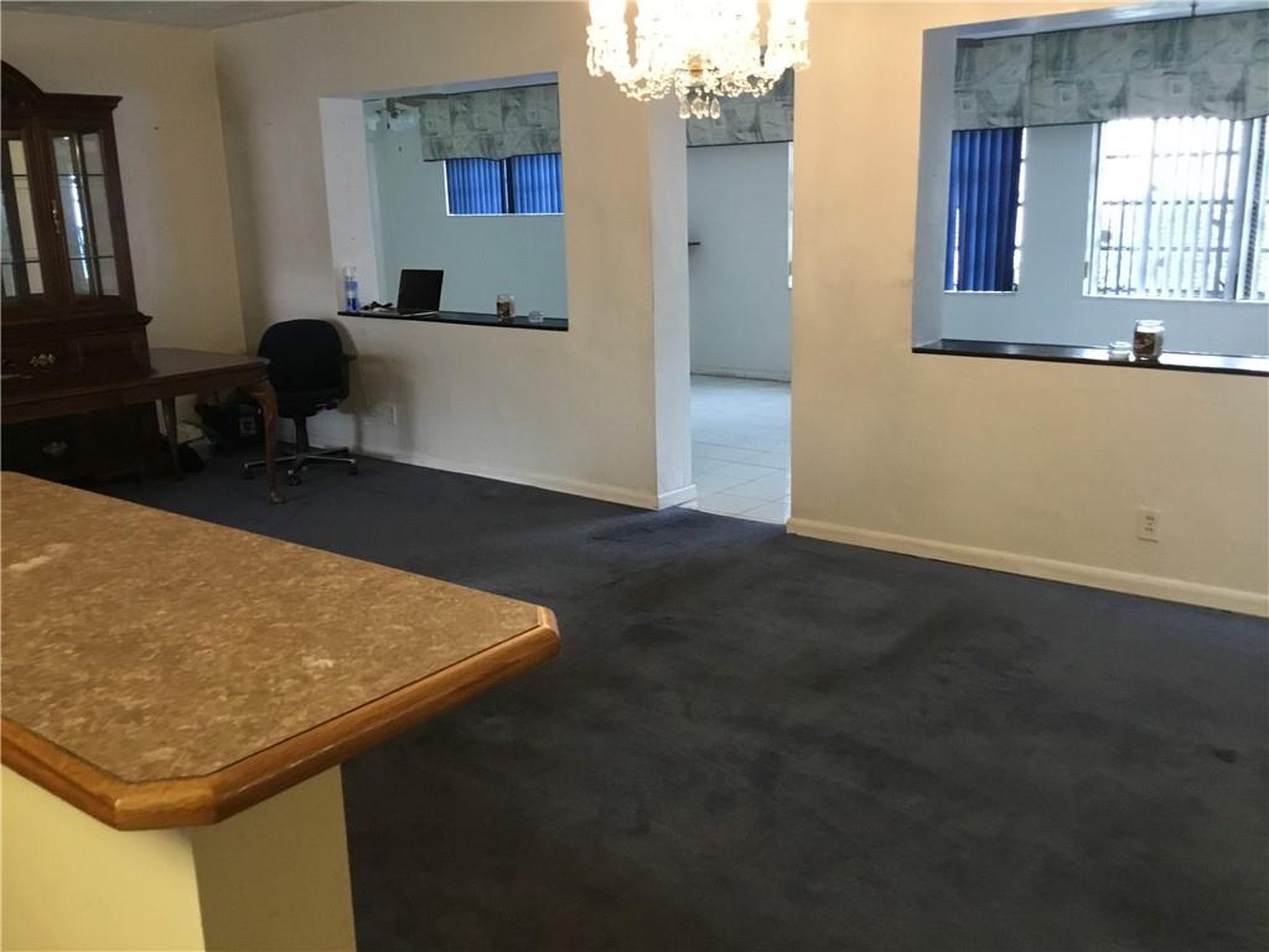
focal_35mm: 31
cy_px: 476
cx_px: 634
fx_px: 1136
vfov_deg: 45.4
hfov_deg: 58.4
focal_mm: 3.3
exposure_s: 1/30
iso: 160
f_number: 2.4
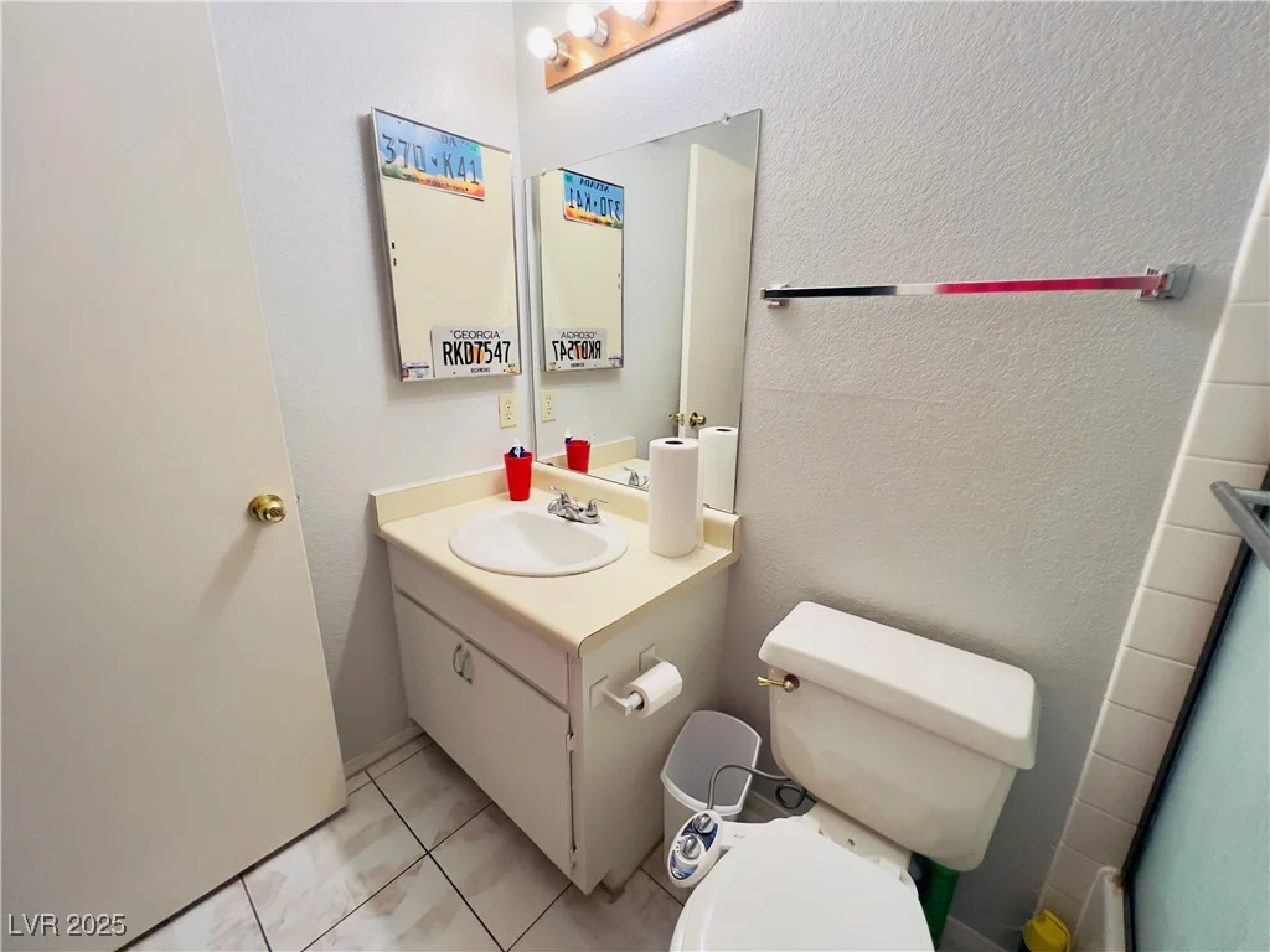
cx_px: 635
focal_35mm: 13
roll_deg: +0.0
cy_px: 476
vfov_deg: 89.9
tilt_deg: -15.8
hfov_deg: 106.2
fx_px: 477
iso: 250
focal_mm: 1.57
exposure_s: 1/120
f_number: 1.8
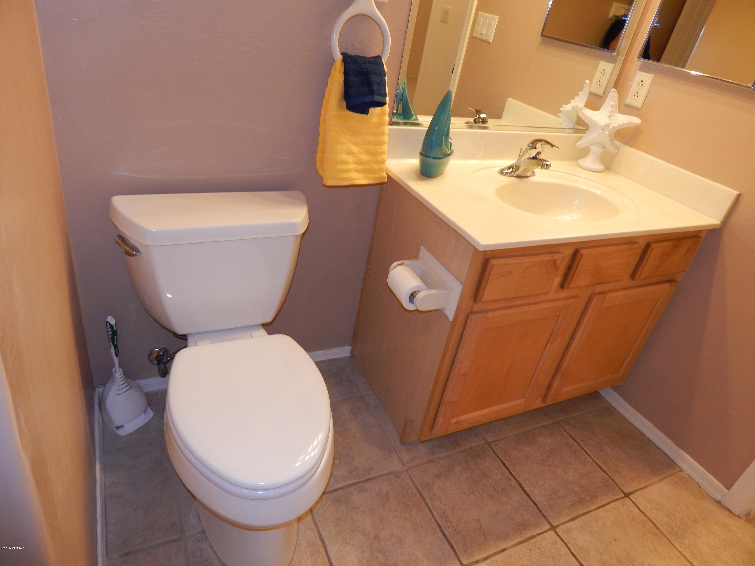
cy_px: 283
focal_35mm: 23
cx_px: 378
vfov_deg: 58.9
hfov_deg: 73.9
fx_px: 502
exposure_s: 1/30
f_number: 3
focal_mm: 4
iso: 180
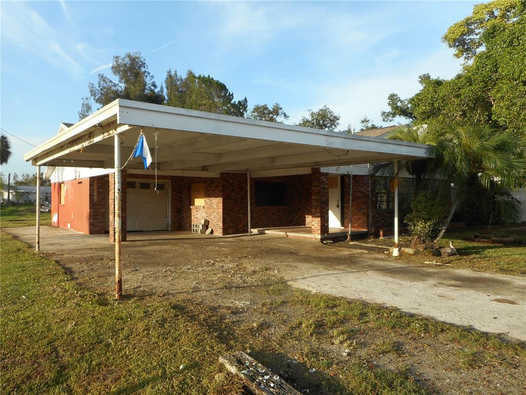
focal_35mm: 25
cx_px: 263
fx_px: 380
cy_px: 198
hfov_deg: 69.4
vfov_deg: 54.9
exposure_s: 1/320
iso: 80
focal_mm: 4.5
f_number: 3.7
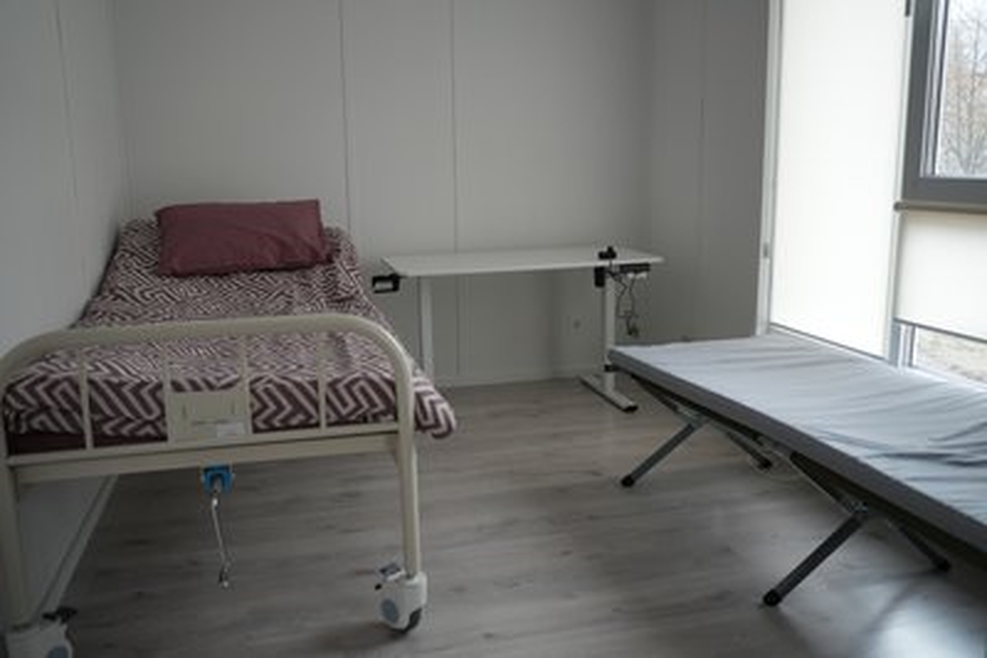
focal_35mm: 29
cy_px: 329
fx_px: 795
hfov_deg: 63.6
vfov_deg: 45.0
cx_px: 494
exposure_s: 1/200
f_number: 2.8
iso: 800
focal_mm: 29
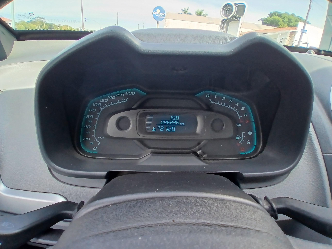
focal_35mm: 17
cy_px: 124
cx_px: 166
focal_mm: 1.4
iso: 80
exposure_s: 1/120
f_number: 2.2
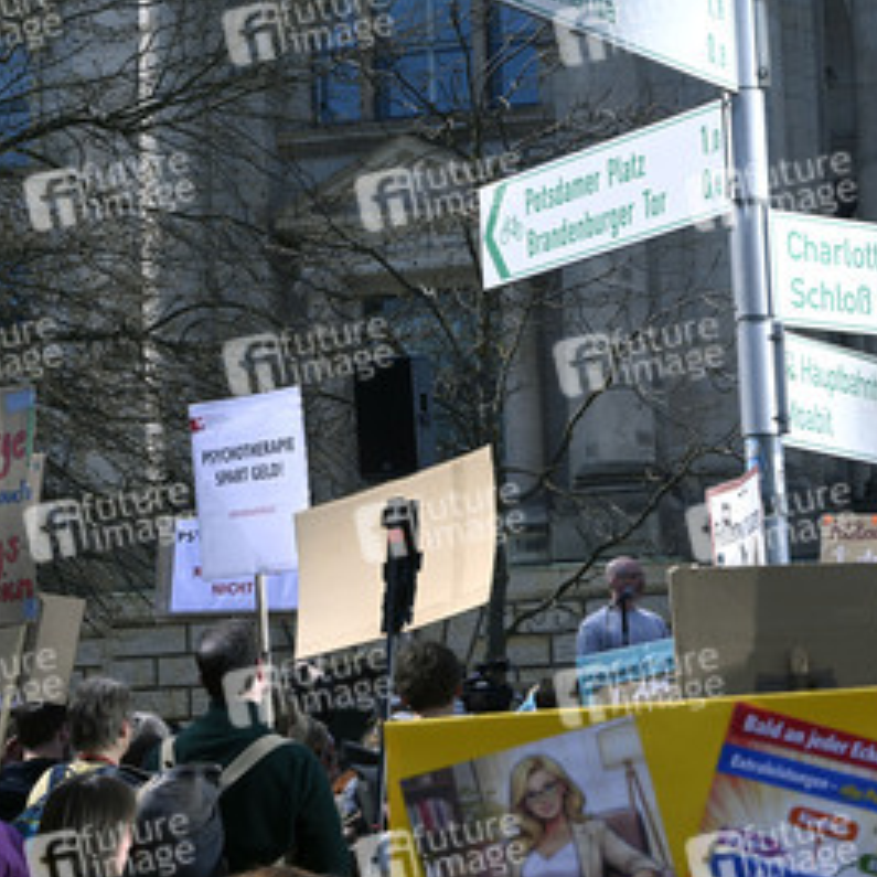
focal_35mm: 101
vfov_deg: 17.2
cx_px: 683
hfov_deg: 17.1
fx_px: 2895
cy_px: 440
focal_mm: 70
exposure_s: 1/320
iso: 250
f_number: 14
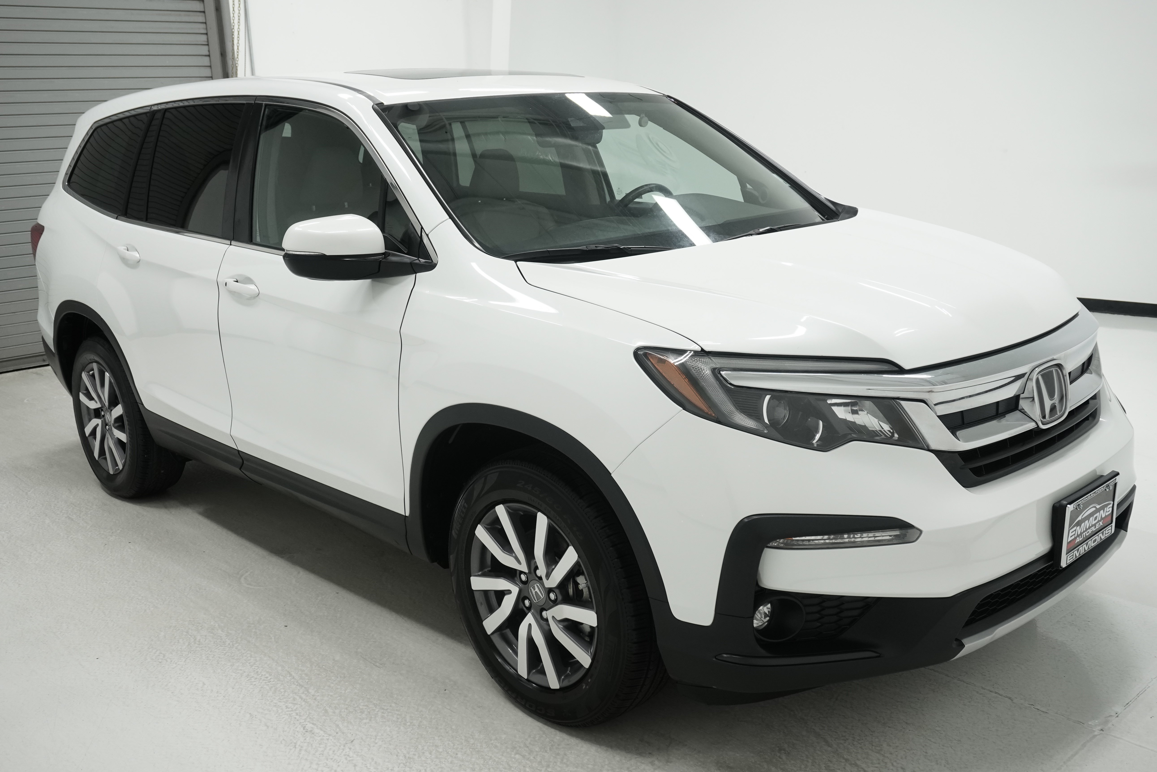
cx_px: 578
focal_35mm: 34
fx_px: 1093
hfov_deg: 55.8
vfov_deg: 38.9
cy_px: 386
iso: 640
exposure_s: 1/200
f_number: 5.6
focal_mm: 23
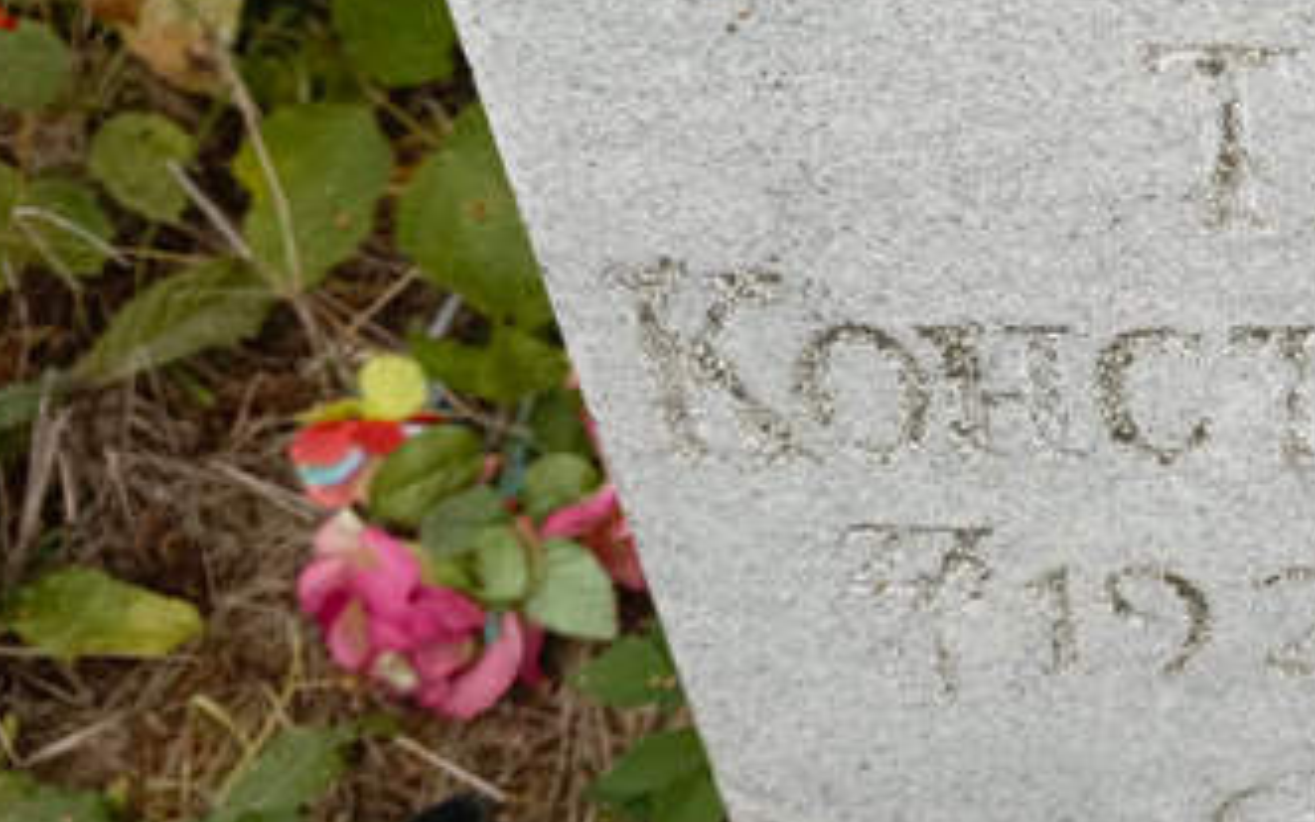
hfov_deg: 28.8
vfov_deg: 20.0
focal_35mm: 64
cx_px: 1470
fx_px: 2294
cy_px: 119
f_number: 1.69
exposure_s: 1/135
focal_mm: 4.76
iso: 110
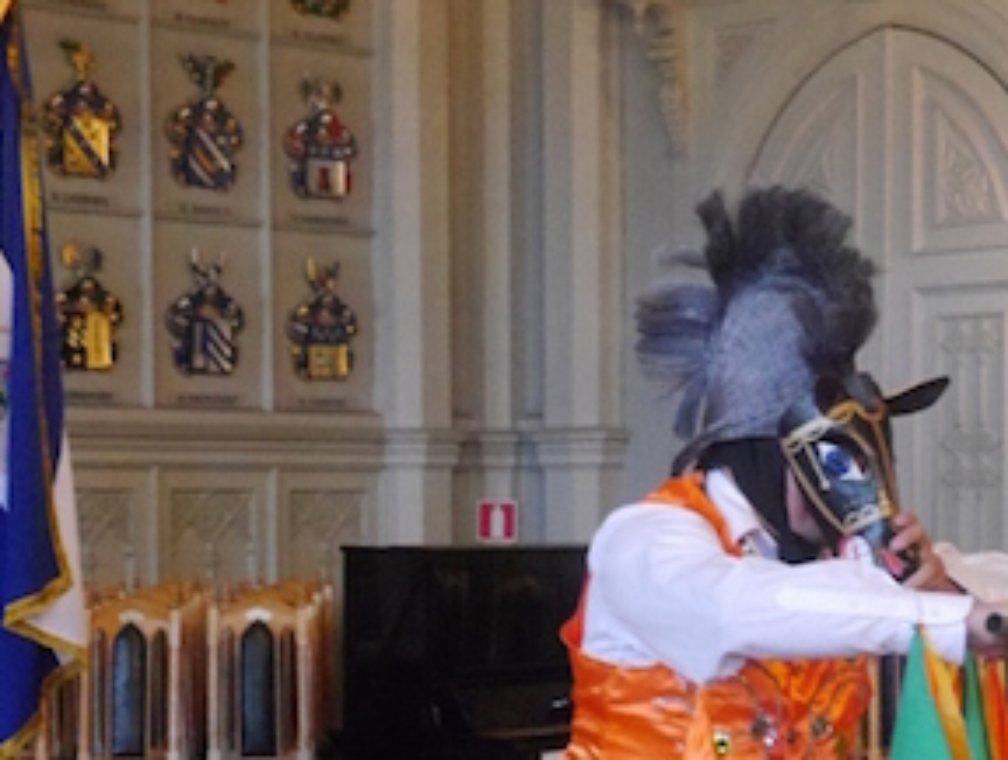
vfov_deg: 14.9
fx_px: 2858
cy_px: 723
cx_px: 525
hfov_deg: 20.0
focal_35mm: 98
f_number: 4.3
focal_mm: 19
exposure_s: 1/30
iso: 3200
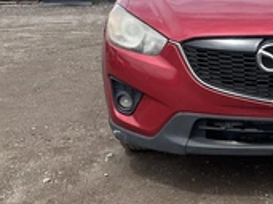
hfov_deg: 27.4
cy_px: 89
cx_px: 252
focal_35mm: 68
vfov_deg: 21.6
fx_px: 536
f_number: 1.8
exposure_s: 1/1534
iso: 25
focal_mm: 3
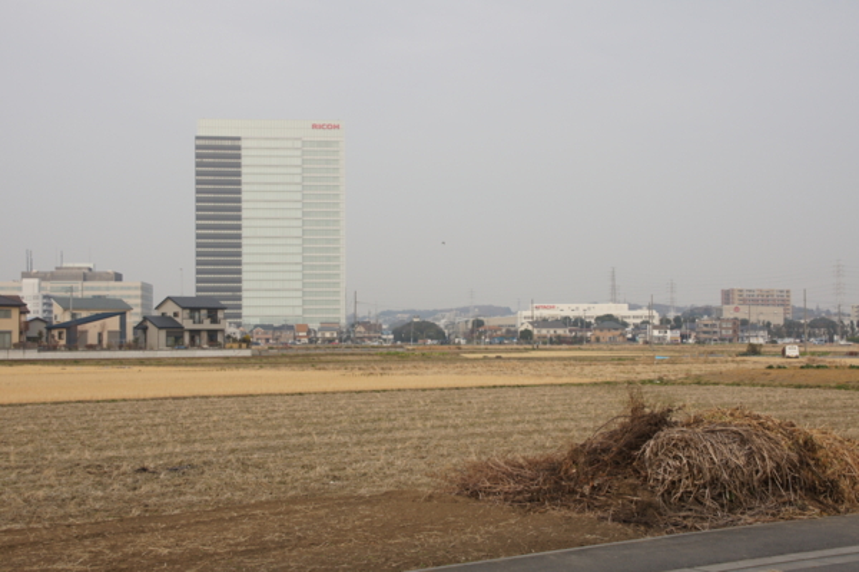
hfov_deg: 37.9
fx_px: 1252
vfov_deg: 25.7
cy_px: 286
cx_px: 430
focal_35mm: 52
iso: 200
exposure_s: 1/160
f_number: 10
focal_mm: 35
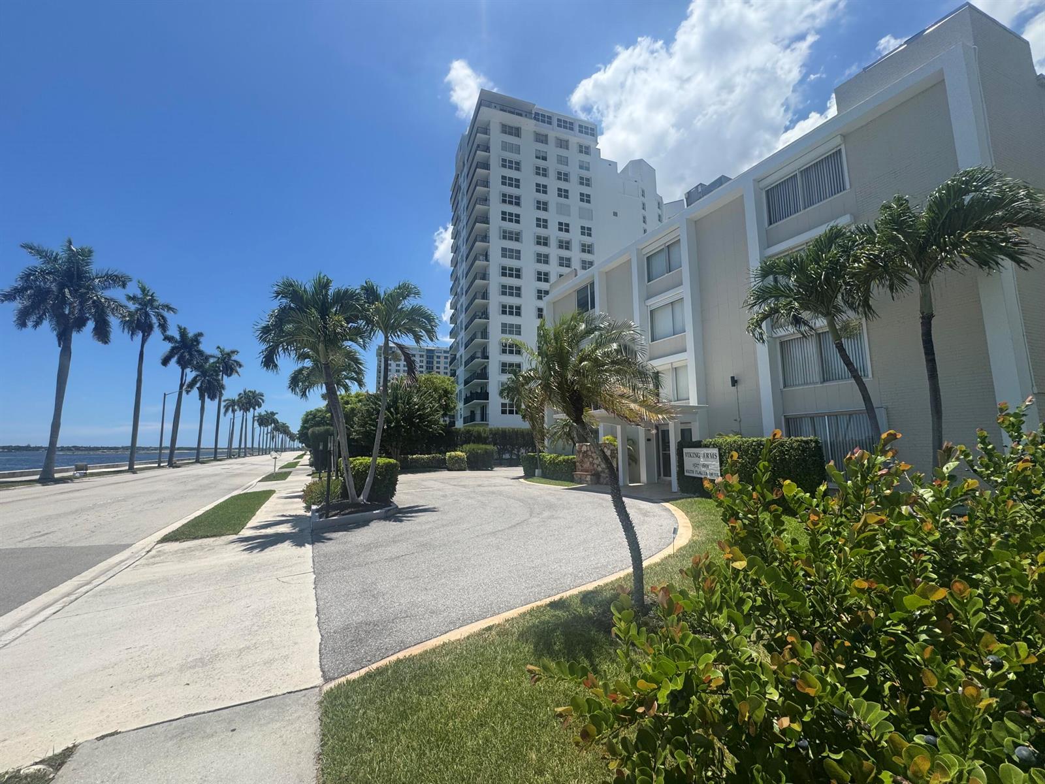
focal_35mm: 14
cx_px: 522
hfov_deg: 102.1
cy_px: 392
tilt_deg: +7.5
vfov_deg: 85.7
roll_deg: +0.1
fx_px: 423
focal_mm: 2.22
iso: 50
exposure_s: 1/2146
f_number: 2.2
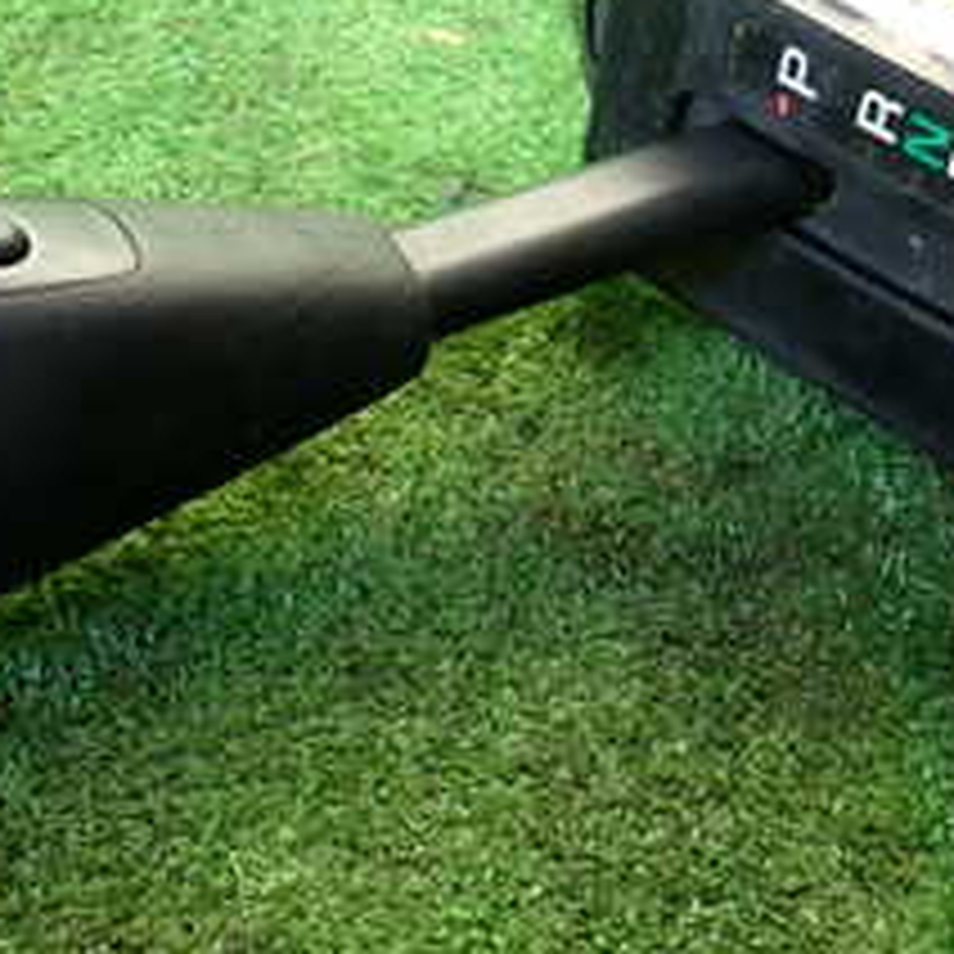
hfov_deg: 22.5
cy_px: 310
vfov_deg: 22.9
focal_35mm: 75
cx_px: 855
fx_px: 2339
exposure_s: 1/100
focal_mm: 5.4
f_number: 2.3
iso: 200
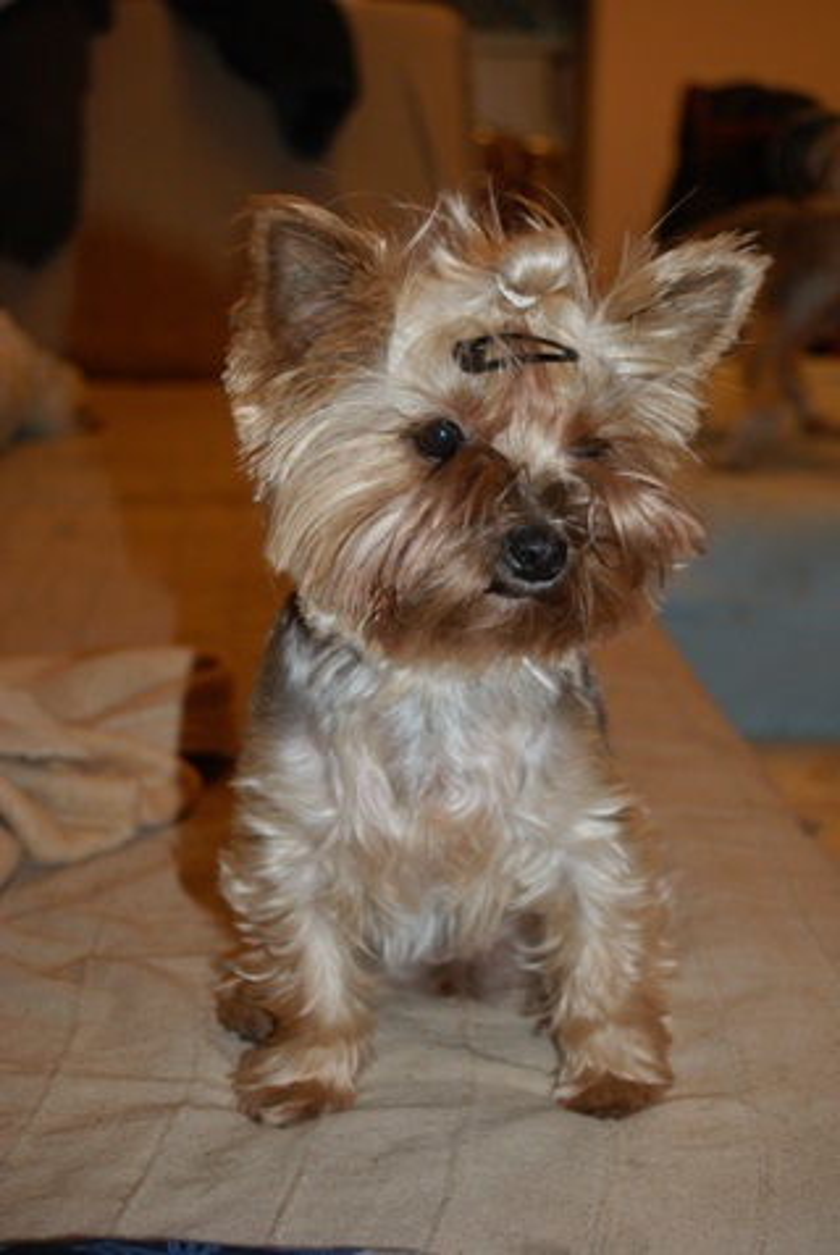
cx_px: 420
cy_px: 628
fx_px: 2617
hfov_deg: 18.2
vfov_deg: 27.0
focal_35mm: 75
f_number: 5.6
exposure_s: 1/80
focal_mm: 50
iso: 400
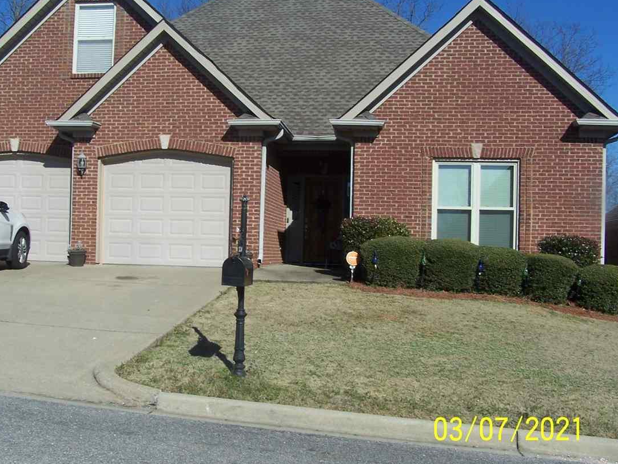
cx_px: 260
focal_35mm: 45
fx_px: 803
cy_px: 223
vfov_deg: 32.2
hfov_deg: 41.9
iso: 80
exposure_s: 1/750
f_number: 5.6
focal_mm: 6.3
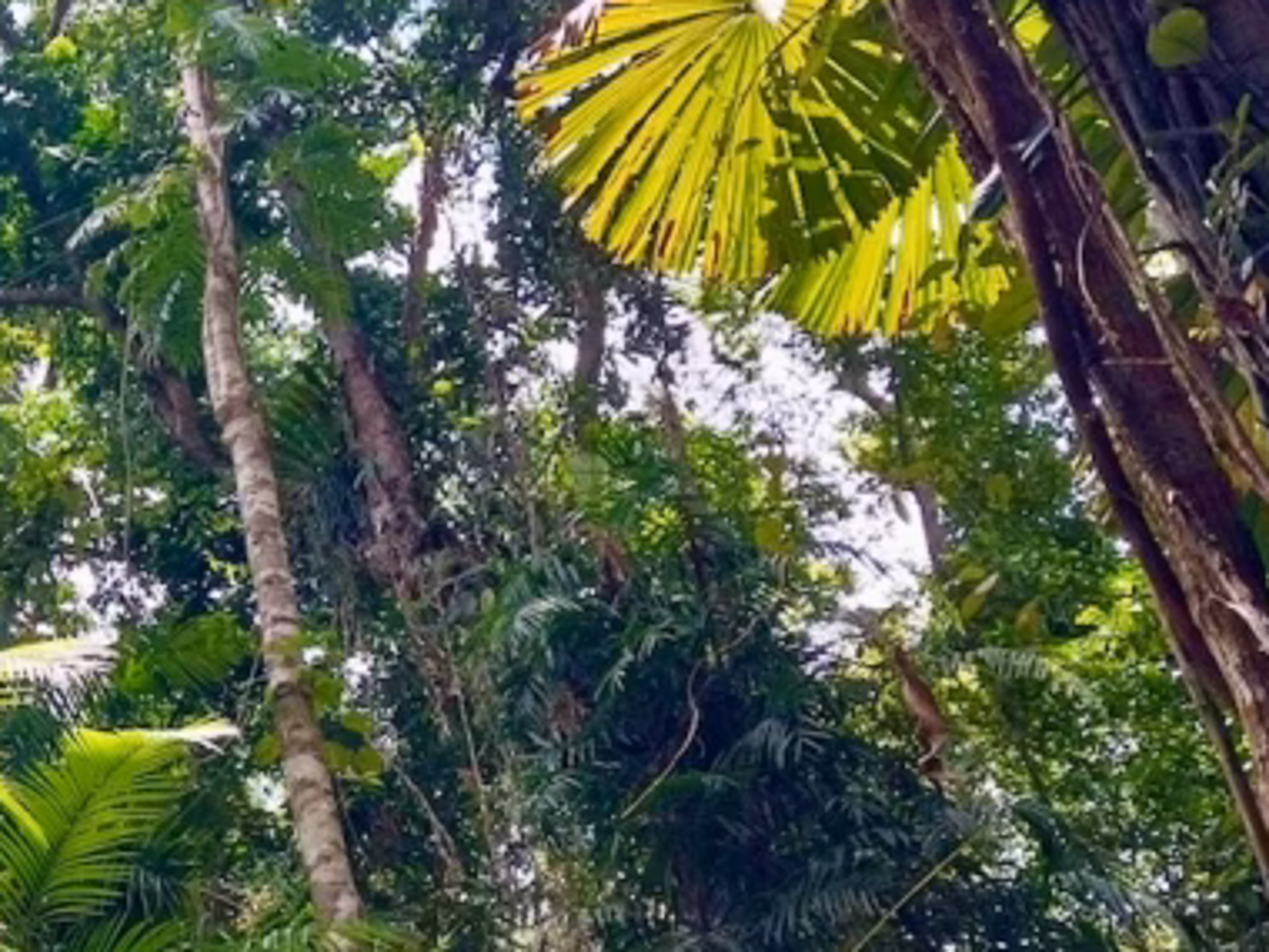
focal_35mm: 70
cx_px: -297
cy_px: 544
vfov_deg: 21.0
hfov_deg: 24.8
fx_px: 2566
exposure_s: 1/235
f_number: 1.8
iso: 20
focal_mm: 4
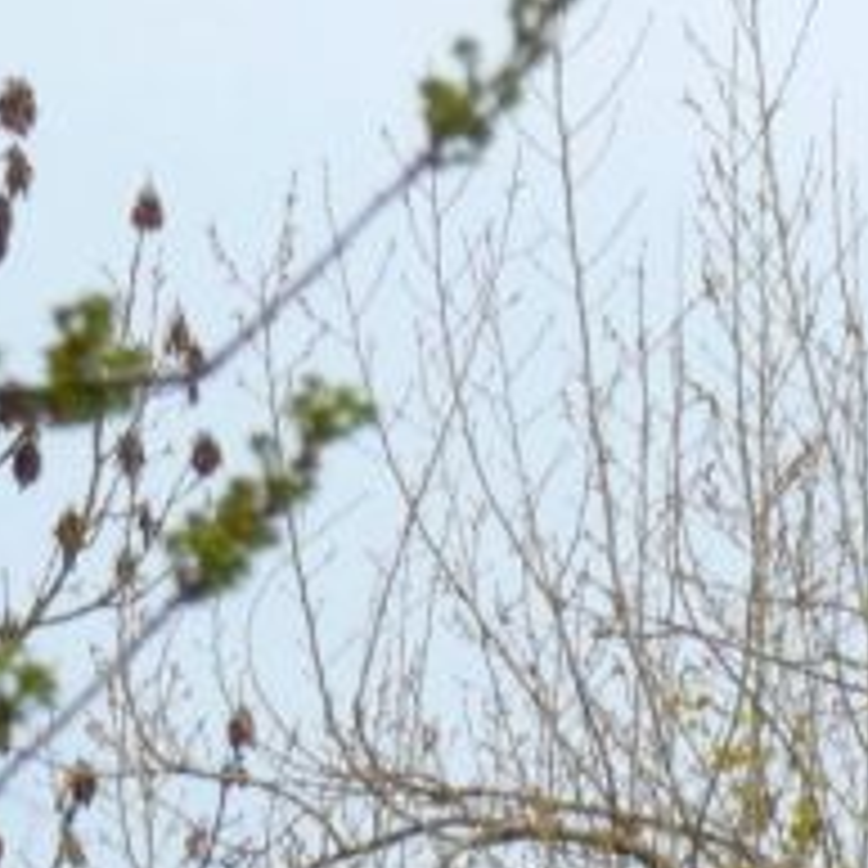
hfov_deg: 2.2
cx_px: 1628
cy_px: 1005
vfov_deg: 2.2
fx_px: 22639
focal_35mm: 798
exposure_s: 1/80
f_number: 5.5
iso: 100
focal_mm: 34.8
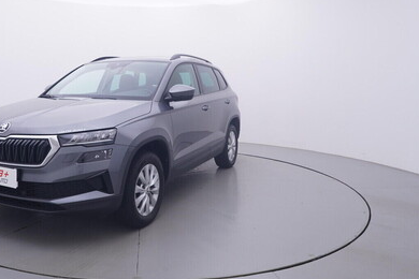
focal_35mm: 32
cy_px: 107
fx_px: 369
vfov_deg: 41.2
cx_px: 141
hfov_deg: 57.9
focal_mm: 15
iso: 200
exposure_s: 1/80
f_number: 5
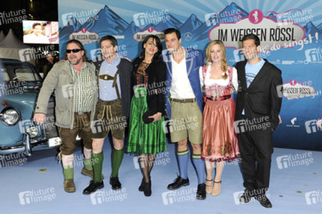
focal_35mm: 31
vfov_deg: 42.3
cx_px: 161
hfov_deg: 60.3
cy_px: 107
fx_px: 277
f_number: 5
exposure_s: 1/200
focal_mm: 31
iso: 1000
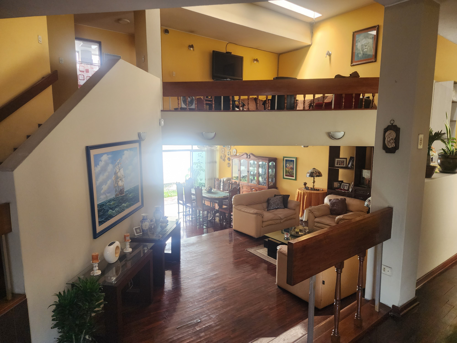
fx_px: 304
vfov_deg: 58.9
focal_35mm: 23
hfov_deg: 73.9
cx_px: 228
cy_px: 172
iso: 250
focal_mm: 6.4
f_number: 1.8
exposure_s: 1/120
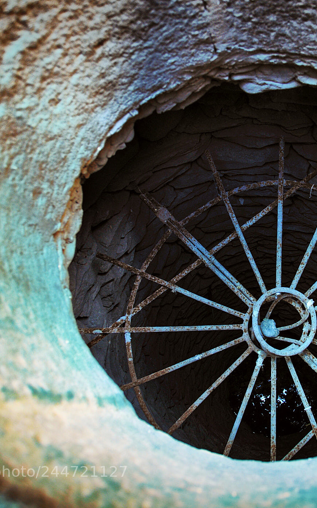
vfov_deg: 42.6
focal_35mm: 47
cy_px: 250
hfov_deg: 26.8
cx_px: 262
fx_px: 650
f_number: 3.5
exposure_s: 1/30
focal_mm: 20
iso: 320
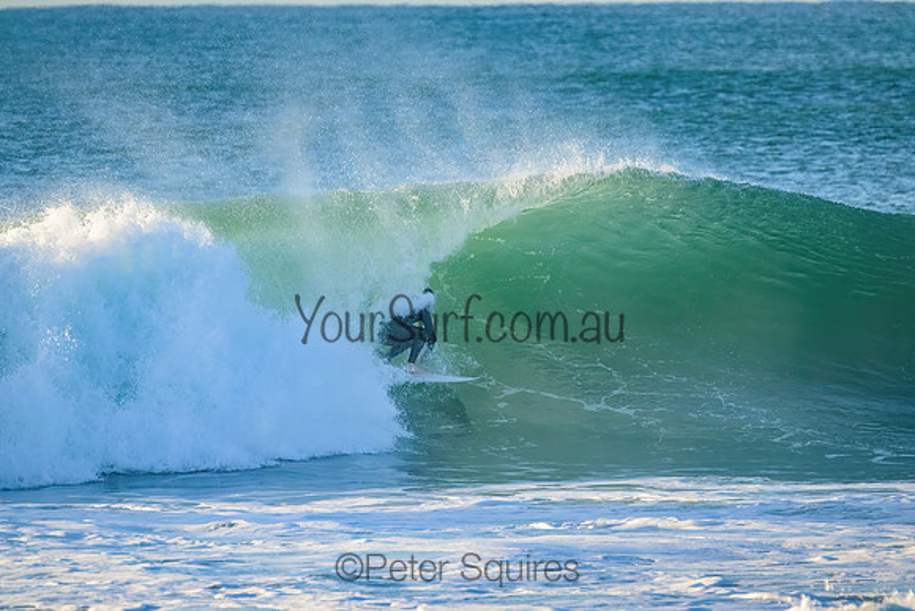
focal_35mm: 630
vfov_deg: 2.2
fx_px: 16015
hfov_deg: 3.3
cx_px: 458
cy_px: 306
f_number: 11
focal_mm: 630
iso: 3200
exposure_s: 1/1600
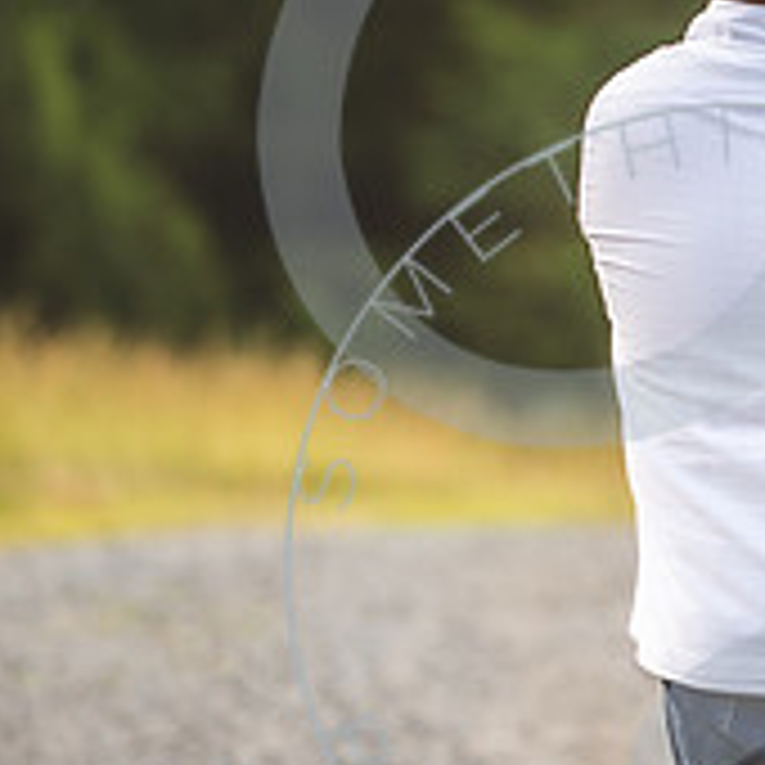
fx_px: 12301
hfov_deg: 3.6
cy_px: 187
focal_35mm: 492
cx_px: 972
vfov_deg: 3.6
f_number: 2.8
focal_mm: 170
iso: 200
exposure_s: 1/320
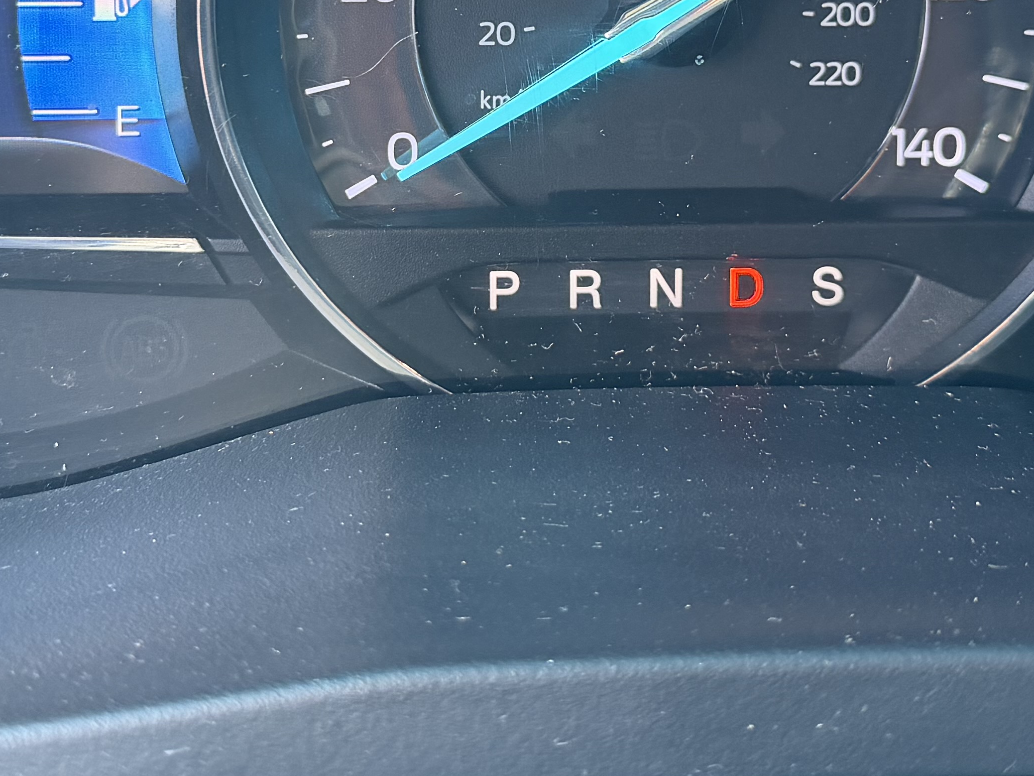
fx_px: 1972
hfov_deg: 29.4
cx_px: 460
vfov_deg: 21.8
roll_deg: -1.0
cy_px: 86
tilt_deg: -29.4
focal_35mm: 66
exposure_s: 1/64
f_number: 1.78
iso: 200
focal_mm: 6.76
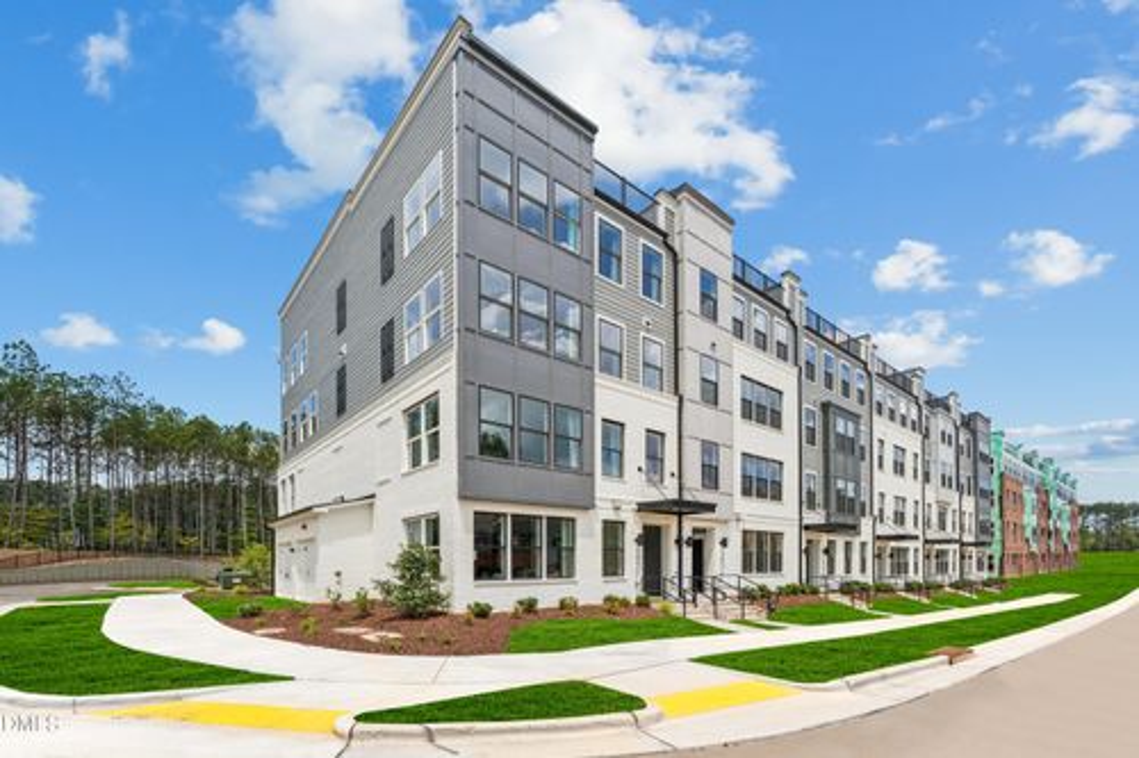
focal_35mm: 14
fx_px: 443
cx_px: 570
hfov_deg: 104.3
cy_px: 379
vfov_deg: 81.2
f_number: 7.1
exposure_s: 1/400
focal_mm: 14
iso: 100
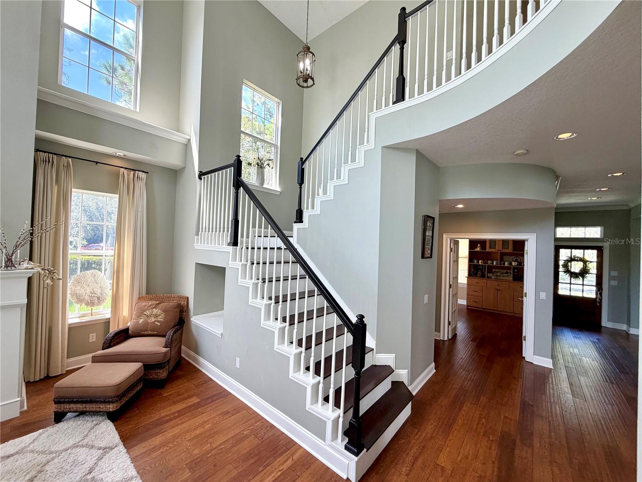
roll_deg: -1.4
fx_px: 260
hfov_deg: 102.1
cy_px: 241
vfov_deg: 85.7
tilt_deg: +1.3
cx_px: 321
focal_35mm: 14
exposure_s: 1/120
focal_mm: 2.22
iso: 100
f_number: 2.2
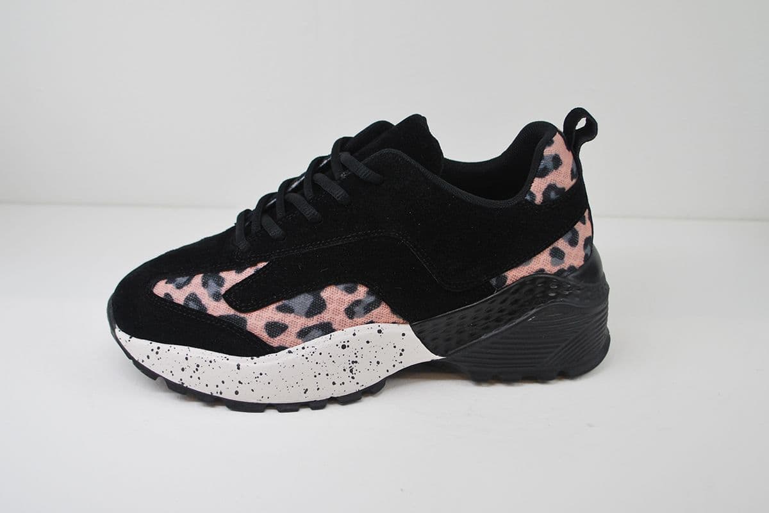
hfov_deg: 49.6
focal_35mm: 39
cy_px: 256
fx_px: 833
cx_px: 384
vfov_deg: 34.2
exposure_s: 1/60
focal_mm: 26
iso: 200
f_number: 4.2
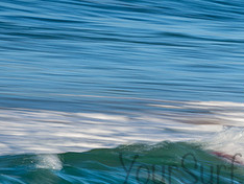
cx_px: 226
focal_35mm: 1785
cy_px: 160
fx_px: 12595
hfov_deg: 1.1
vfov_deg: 0.8
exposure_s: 1/15
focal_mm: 500
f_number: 29
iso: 100
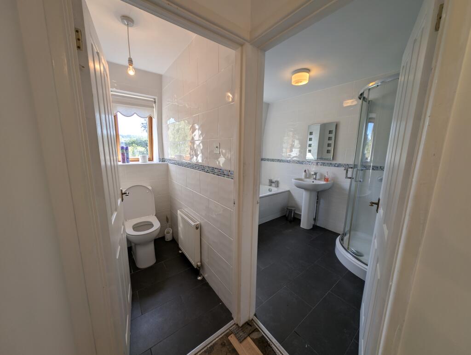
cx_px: 236
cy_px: 178
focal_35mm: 12
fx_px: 164
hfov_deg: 110.5
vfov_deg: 94.6
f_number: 1.95
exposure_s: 1/121
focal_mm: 2.23
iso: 38
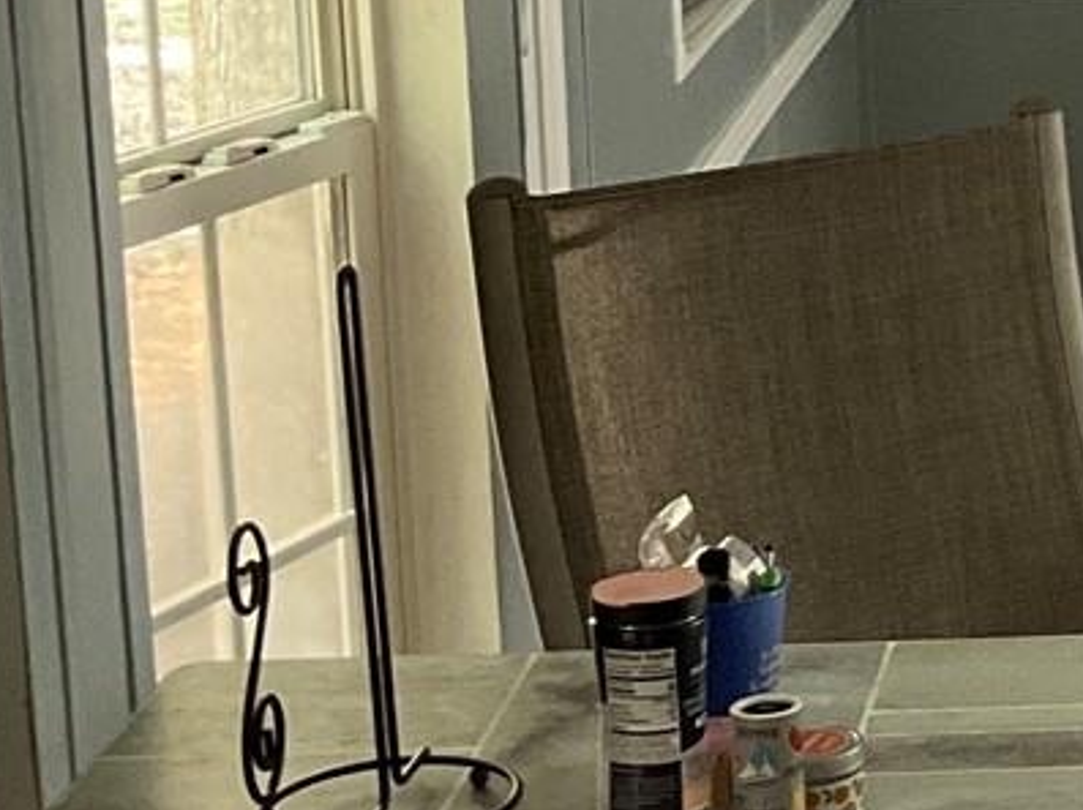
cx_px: 1882
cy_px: 145
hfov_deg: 14.9
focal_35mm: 117
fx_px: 3657
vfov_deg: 12.6
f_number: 1.8
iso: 125
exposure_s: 1/60
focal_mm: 3
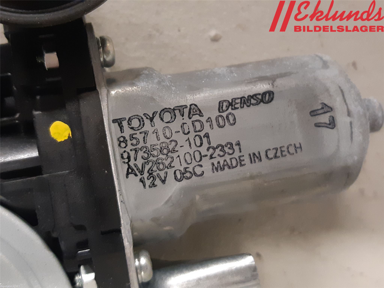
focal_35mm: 26
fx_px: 288
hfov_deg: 67.3
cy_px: 144
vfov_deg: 53.1
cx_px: 192
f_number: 1.7
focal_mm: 3.93
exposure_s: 1/50
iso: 320
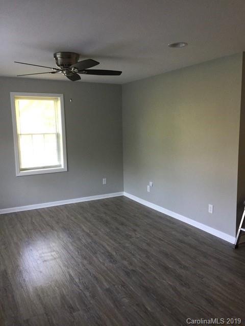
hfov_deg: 48.2
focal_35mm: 29
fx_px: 274
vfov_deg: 61.7
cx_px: 122
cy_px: 163
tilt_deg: -6.8
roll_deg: +1.2
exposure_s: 1/30
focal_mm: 4.15
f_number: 2.2
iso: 125
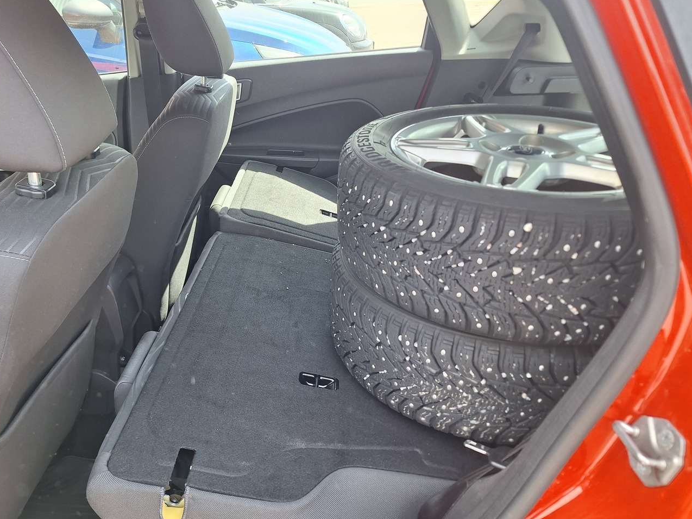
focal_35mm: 26
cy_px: 274
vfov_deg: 53.0
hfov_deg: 67.2
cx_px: 323
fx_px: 520
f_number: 1.8
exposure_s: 1/175
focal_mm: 5.54
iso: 40
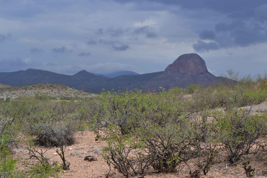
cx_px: 134
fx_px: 612
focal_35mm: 82
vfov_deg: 16.6
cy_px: 89
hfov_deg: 24.6
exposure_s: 1/250
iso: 100
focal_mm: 55
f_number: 8
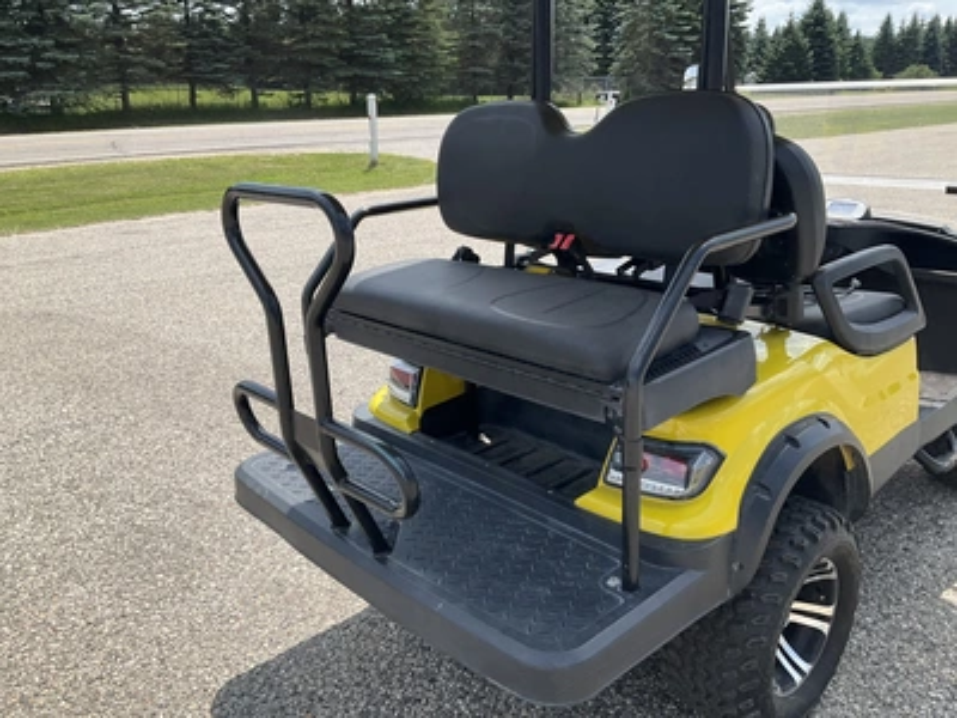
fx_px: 802
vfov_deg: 48.2
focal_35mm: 29
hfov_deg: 61.7
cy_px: 359
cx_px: 478
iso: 25
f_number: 1.8
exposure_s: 1/1311
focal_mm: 3
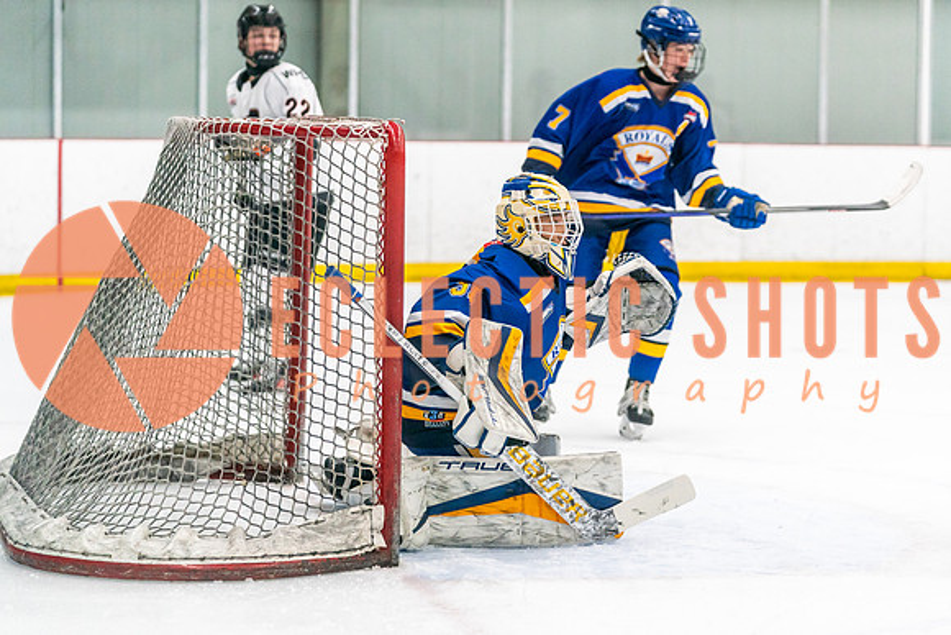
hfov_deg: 17.4
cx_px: 507
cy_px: 318
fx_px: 3109
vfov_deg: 11.7
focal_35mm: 118
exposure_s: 1/1250
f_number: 2.8
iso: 3200
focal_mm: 99
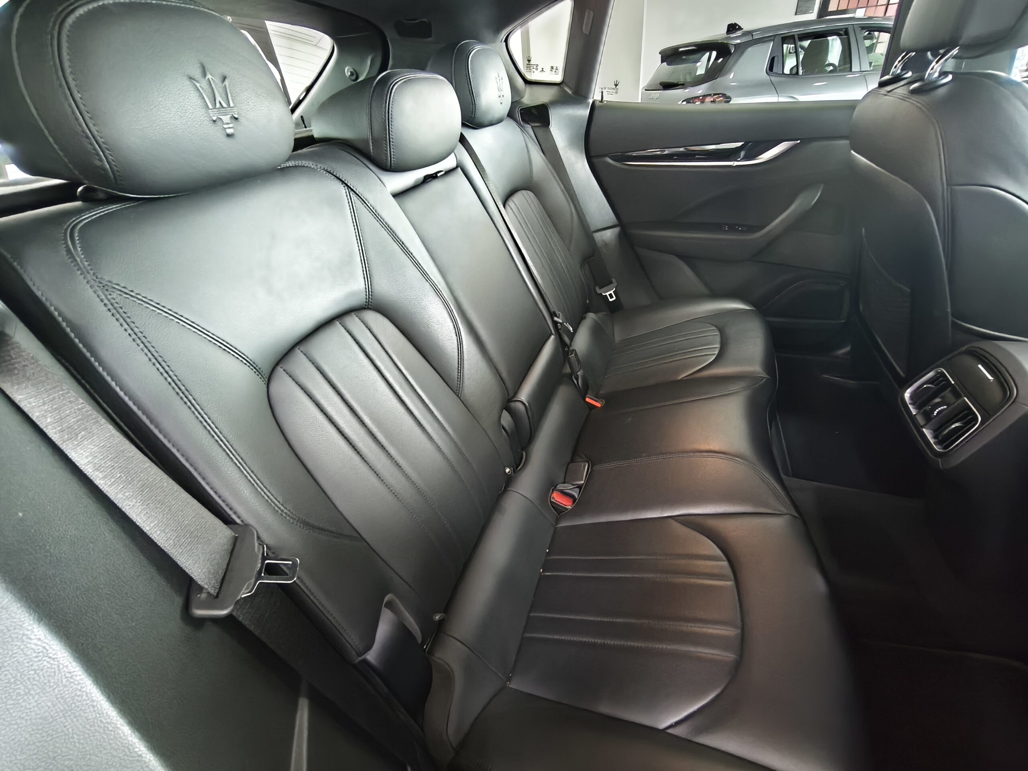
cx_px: 514
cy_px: 386
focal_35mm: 15
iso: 2000
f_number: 2.2
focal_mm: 1.91
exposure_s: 1/11.1
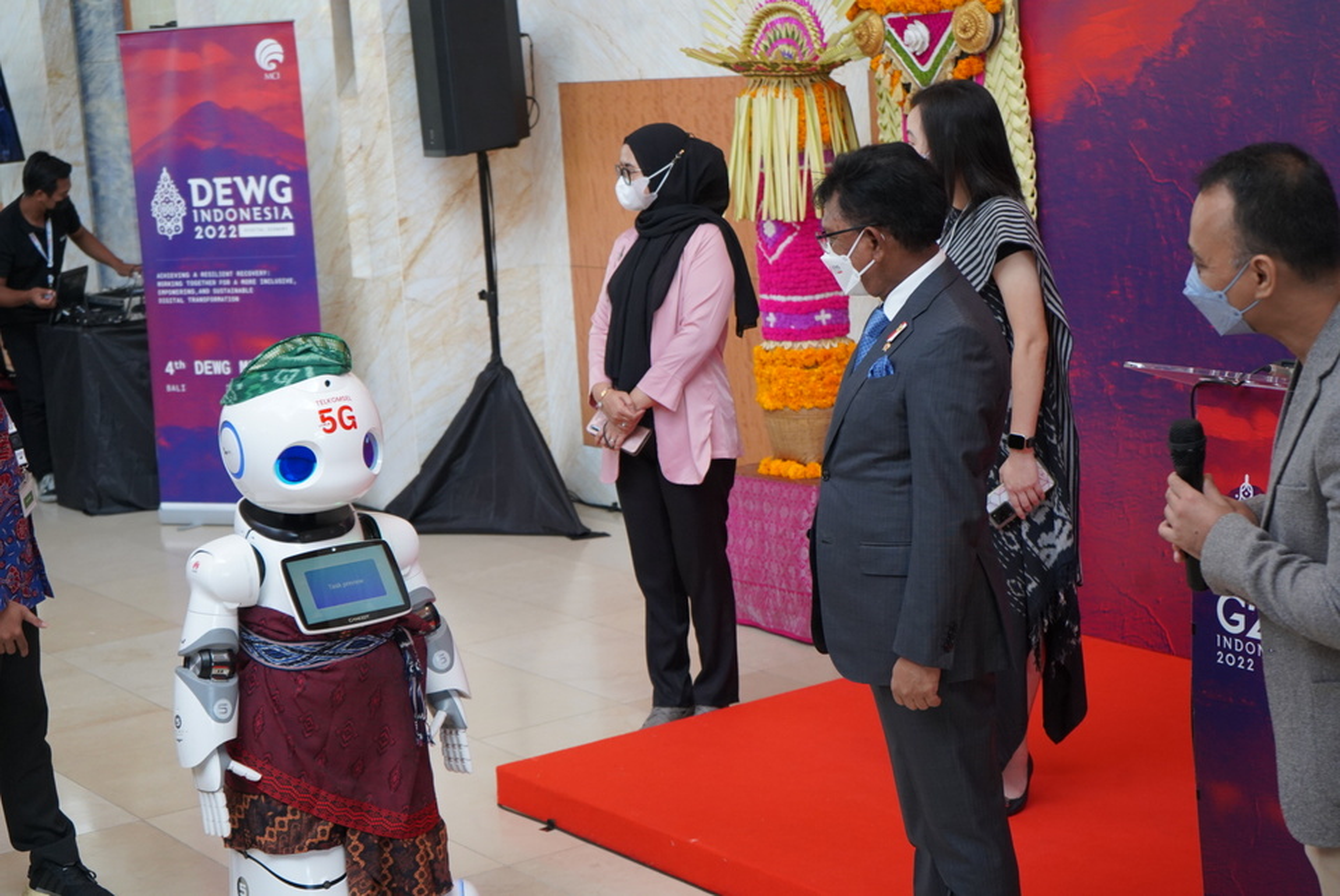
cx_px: 670
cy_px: 448
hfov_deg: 31.4
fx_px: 2384
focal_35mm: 64
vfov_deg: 21.3
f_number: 5.6
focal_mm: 64
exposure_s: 1/160
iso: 2000
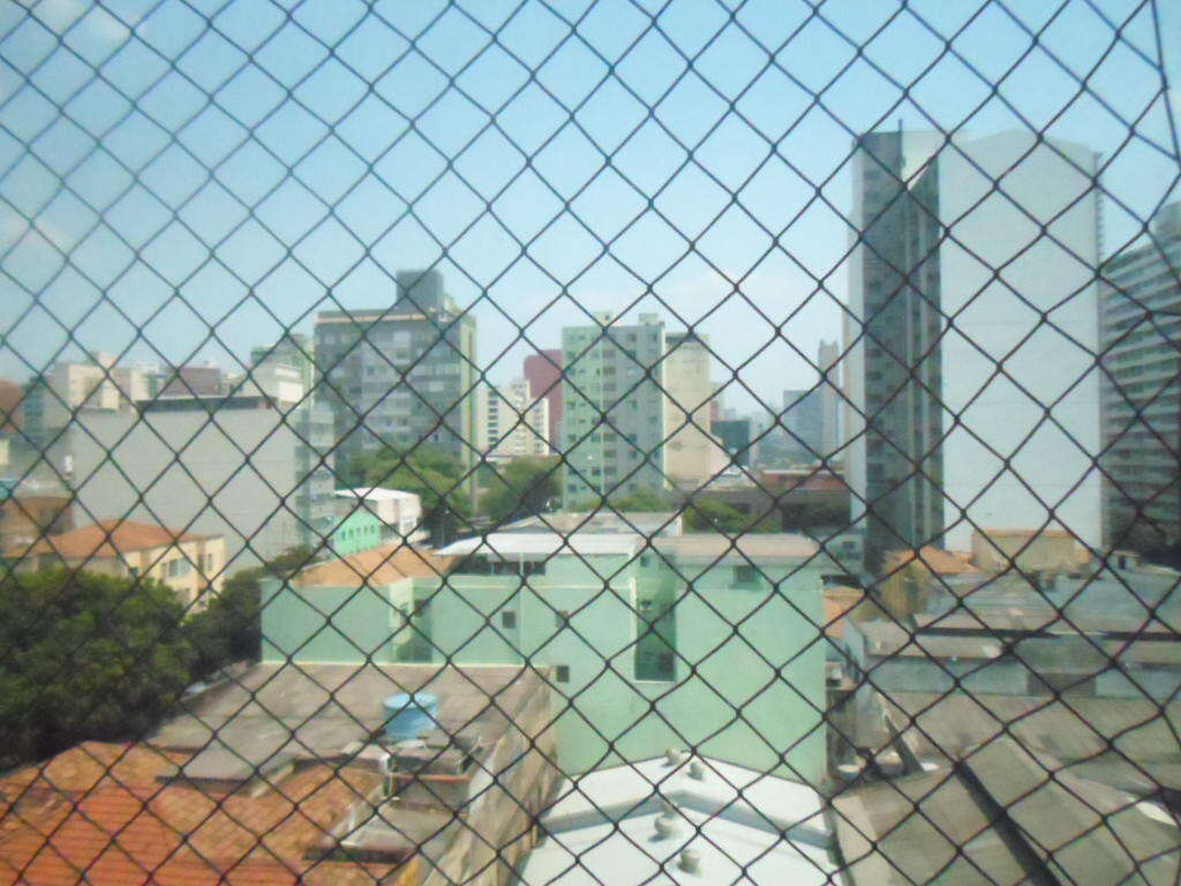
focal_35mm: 25
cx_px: 590
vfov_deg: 54.9
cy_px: 443
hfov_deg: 69.4
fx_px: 853
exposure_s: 1/2000
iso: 1600
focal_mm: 4.5
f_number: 9.2
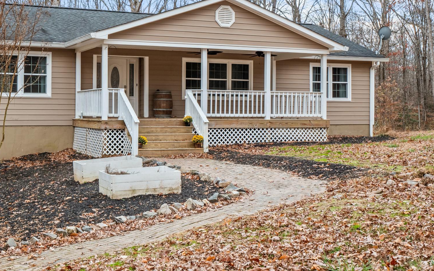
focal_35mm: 52
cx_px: 146
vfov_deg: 24.8
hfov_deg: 38.4
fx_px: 615
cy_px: 102
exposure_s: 1/320
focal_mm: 18
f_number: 7.1
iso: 200
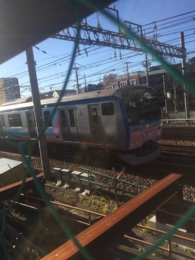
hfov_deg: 48.2
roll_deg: +6.8
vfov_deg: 61.7
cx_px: 98
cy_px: 130
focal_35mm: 29
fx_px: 218
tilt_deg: -7.6
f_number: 2.2
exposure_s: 1/1582
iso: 32
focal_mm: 4.15
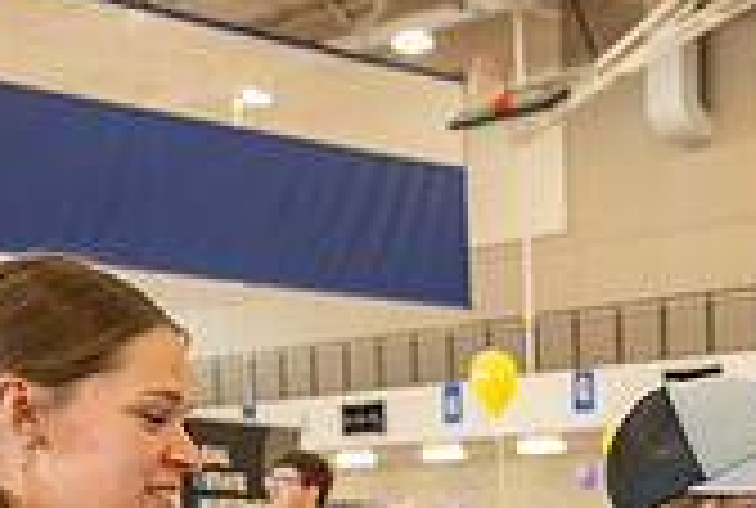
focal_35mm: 93
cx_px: 945
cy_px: 813
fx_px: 1958
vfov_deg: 13.7
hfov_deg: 20.2
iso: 400
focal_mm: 26.5
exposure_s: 1/100
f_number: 3.5
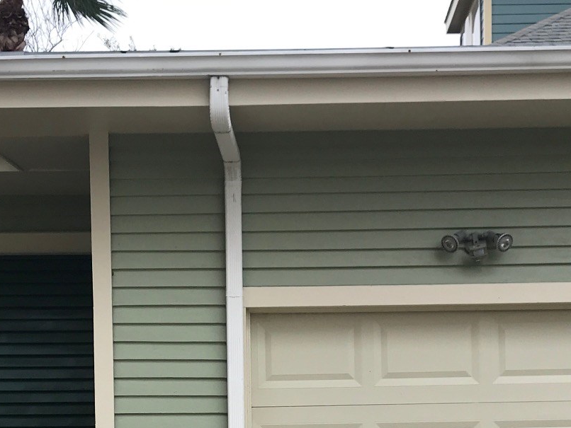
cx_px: 265
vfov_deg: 20.4
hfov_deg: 27.8
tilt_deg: -0.2
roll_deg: -0.3
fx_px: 1155
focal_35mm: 70
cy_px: 422
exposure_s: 1/939
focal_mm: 3.99
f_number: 1.8
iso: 20
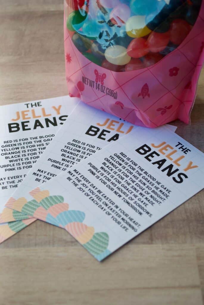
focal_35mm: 82
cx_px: 102
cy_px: 152
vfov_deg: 24.6
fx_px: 700
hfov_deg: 16.6
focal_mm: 55
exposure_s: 1/160
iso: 100
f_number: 6.3
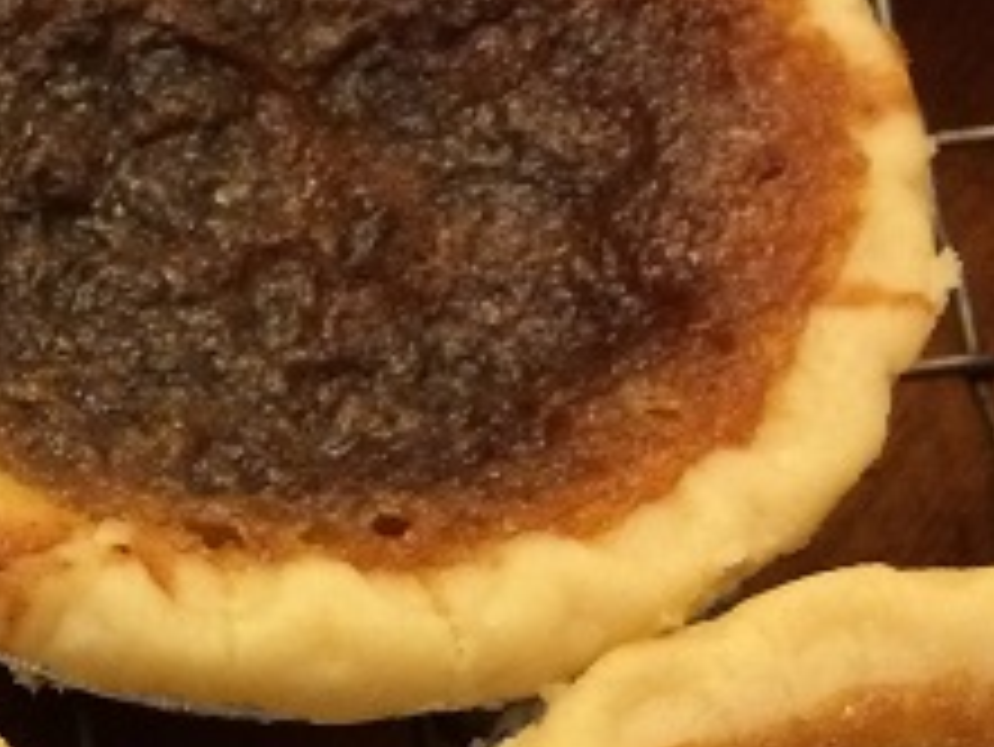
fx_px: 2959
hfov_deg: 17.2
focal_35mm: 103
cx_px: -493
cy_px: 792
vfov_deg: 14.1
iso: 320
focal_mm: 4.15
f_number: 2.2
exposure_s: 1/24
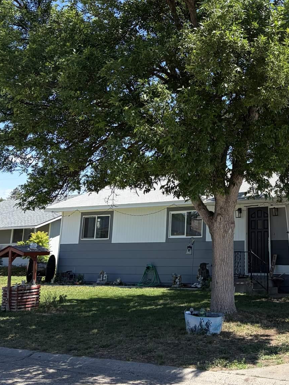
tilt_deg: +17.4
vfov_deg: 35.0
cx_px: 276
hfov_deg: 26.8
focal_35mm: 52
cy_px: 51
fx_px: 579
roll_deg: +0.8
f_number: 1.6
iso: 50
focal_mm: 5.96
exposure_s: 1/1587
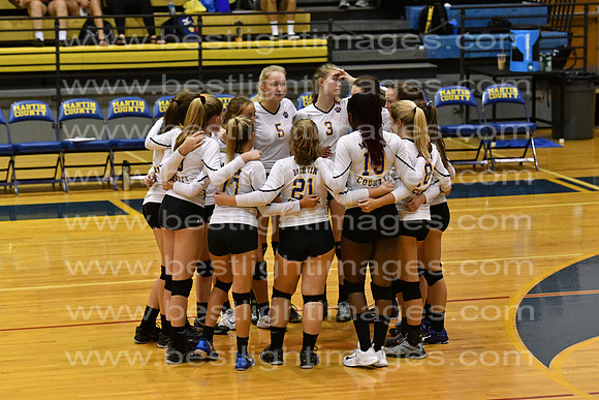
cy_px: 200
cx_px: 300
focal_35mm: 150
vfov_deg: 9.2
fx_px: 2496
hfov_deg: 13.7
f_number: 4
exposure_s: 1/640
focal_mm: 100
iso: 6400
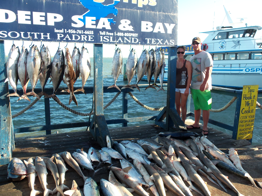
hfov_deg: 61.7
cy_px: 98
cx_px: 131
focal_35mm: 29
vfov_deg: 48.2
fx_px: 219
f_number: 3.4
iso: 80
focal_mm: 5.2
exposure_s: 1/160
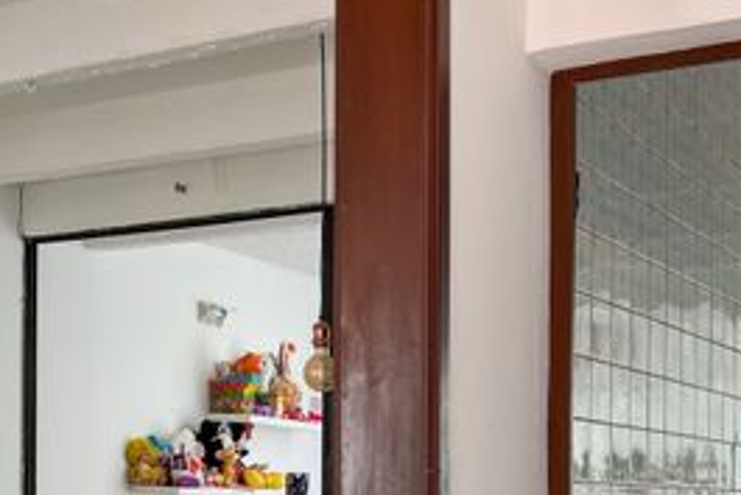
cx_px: 298
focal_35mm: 68
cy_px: 523
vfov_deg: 19.3
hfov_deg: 29.6
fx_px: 1400
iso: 40
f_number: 1.5
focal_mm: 5.7
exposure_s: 1/120
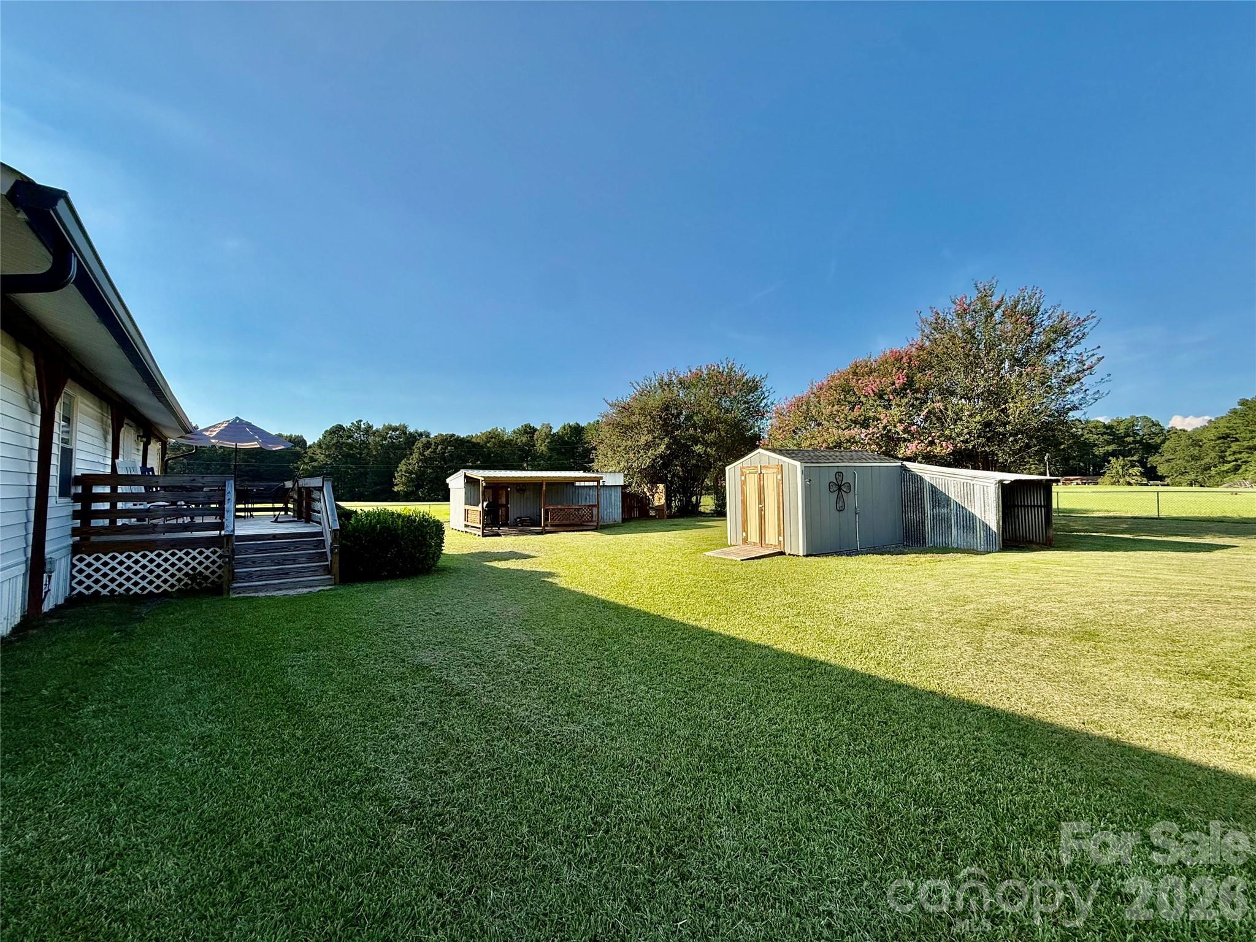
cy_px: 471
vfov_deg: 85.7
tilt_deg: +2.6
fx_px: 508
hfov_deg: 102.1
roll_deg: +0.3
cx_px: 628
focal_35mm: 14
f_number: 2.2
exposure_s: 1/1656
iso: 50
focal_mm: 2.22
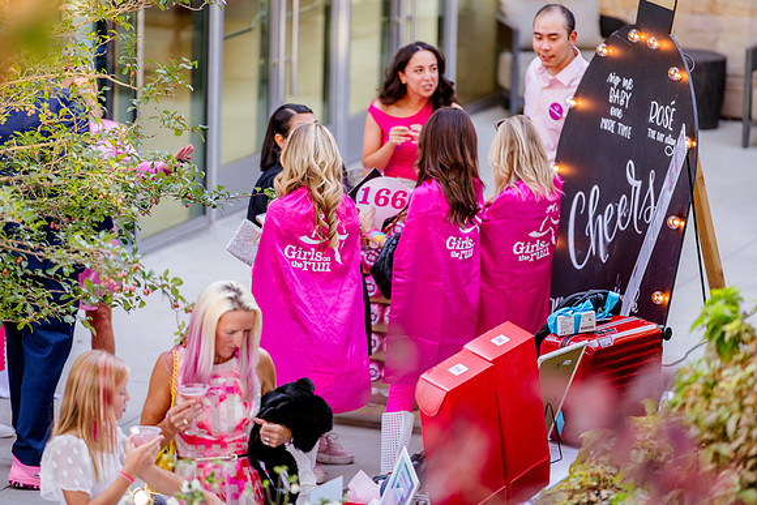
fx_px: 4443
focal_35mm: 211
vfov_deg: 6.5
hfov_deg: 9.7
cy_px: 250
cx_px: 381
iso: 1000
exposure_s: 1/500
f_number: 2.8
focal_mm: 200
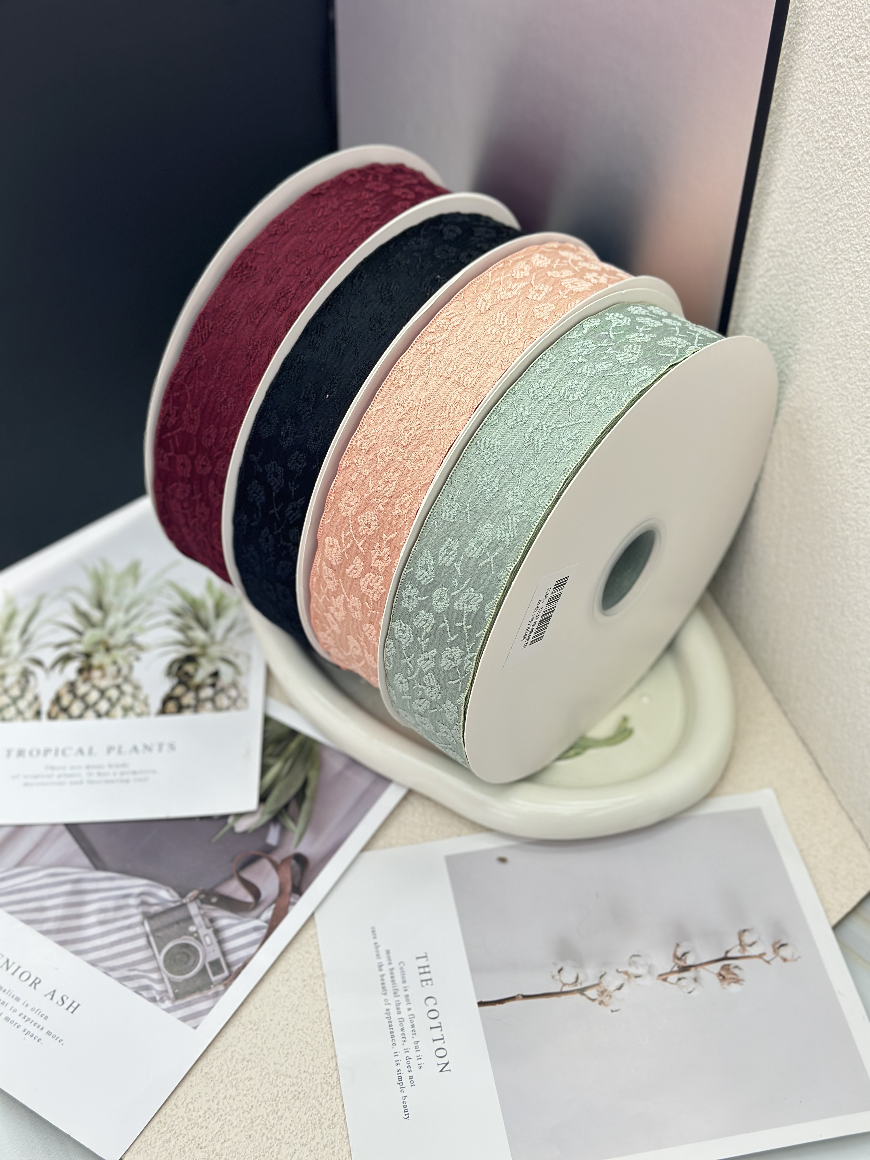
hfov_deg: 30.3
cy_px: 580
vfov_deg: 39.7
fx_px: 1609
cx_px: 435
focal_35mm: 48
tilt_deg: -47.1
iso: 80
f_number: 1.78
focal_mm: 6.86
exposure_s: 1/169
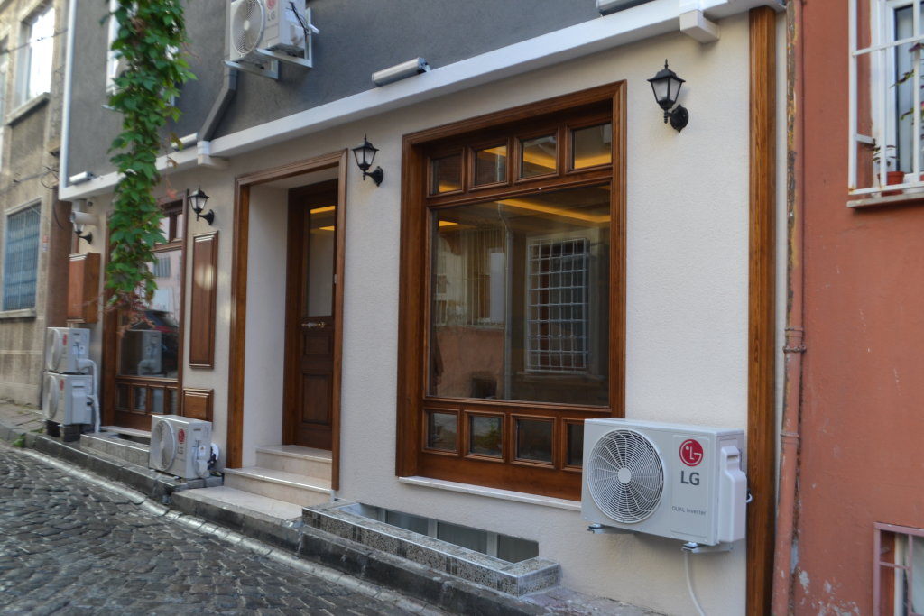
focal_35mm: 33
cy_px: 308
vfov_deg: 40.0
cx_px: 462
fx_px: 847
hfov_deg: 57.2
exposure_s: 1/125
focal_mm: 22
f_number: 5.6
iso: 400
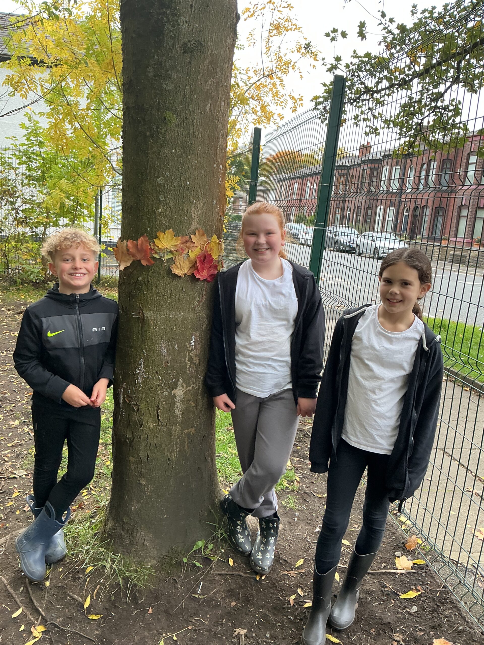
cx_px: 242
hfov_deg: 48.2
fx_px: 541
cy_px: 322
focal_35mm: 29
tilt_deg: -11.1
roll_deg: -4.3
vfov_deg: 61.7
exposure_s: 1/100
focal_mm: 3
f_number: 1.8
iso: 50
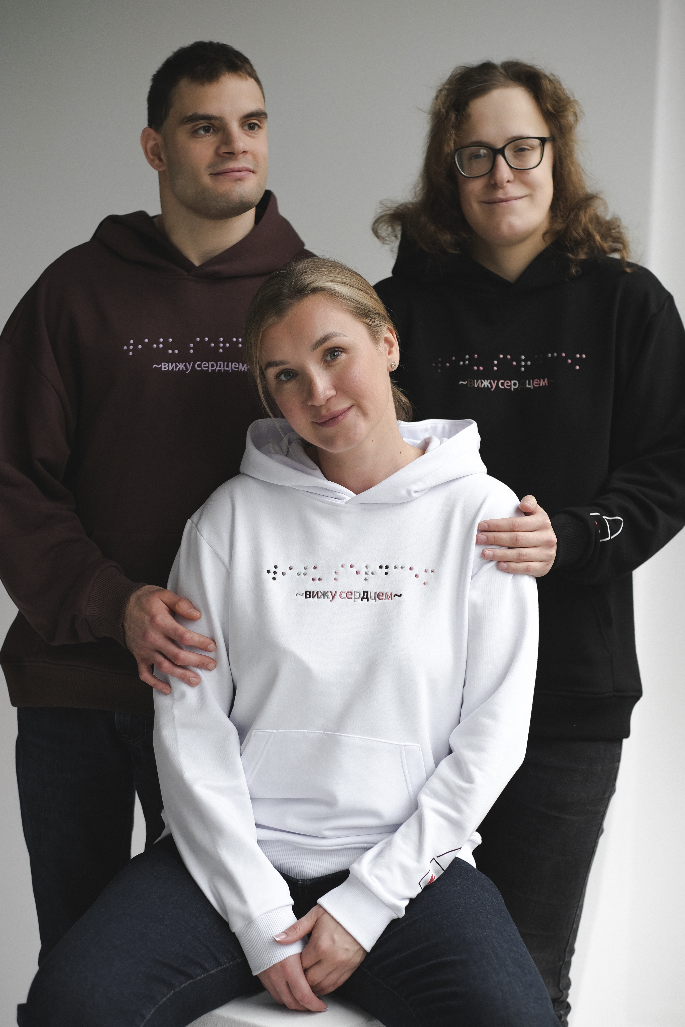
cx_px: 342
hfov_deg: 16.3
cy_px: 514
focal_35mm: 84
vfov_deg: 24.2
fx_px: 2397
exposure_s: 1/320
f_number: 2
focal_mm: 56
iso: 640
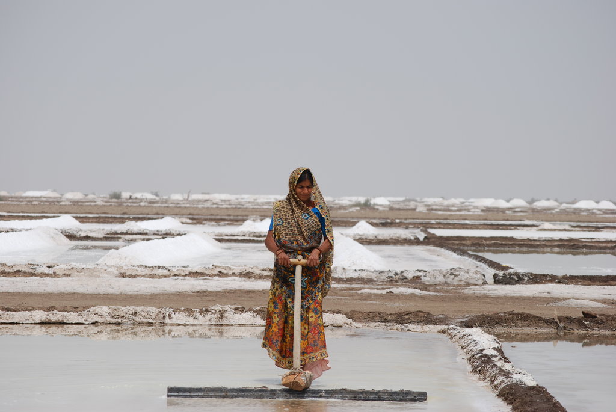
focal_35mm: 174
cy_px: 206
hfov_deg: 11.8
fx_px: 2980
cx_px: 308
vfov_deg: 7.9
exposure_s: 1/500
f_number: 8
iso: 100
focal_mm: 116
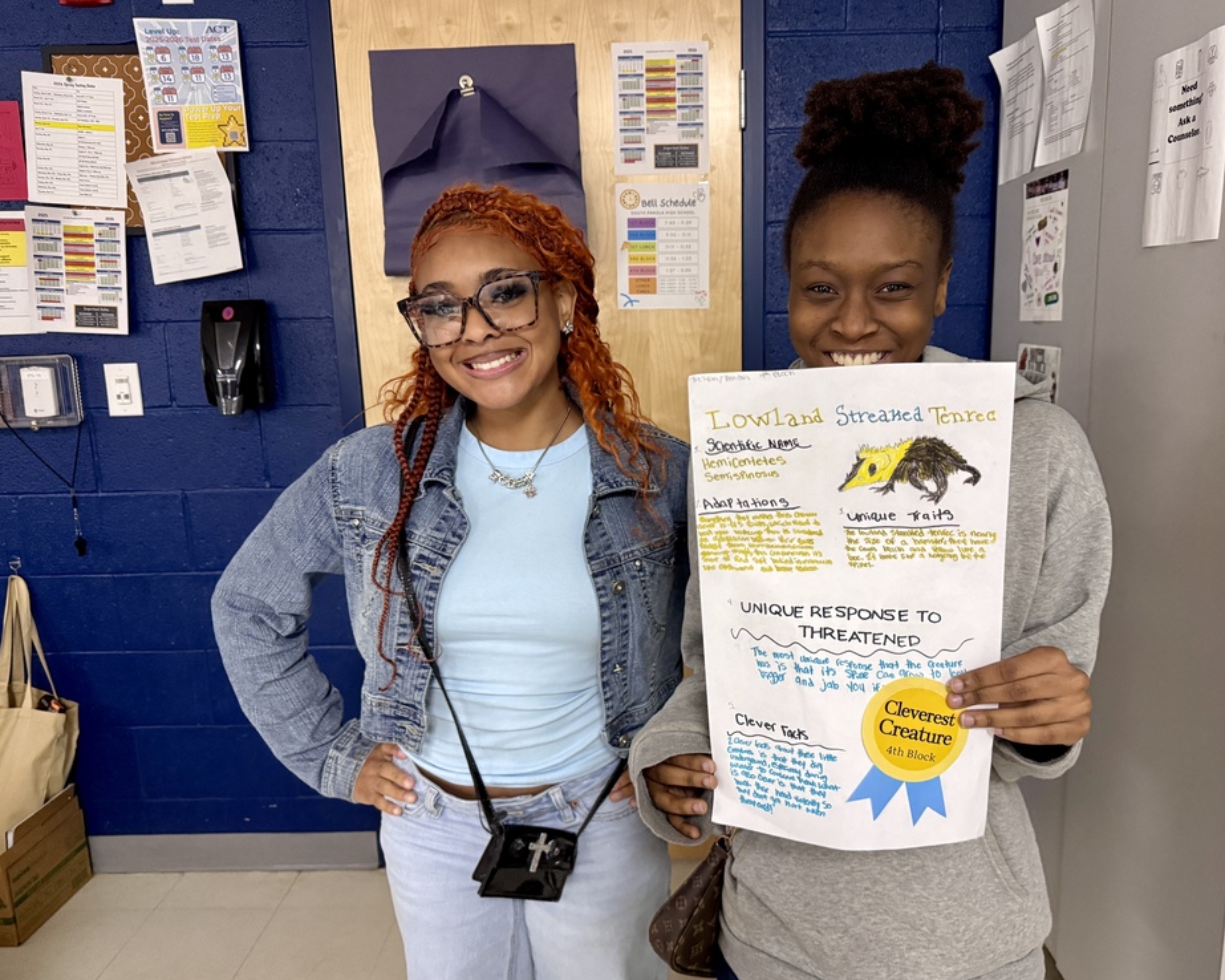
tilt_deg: -9.9
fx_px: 942
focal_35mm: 26
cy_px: 497
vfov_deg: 54.9
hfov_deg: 65.9
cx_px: 665
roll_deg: +1.3
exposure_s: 1/40
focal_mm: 6.76
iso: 640
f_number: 1.78
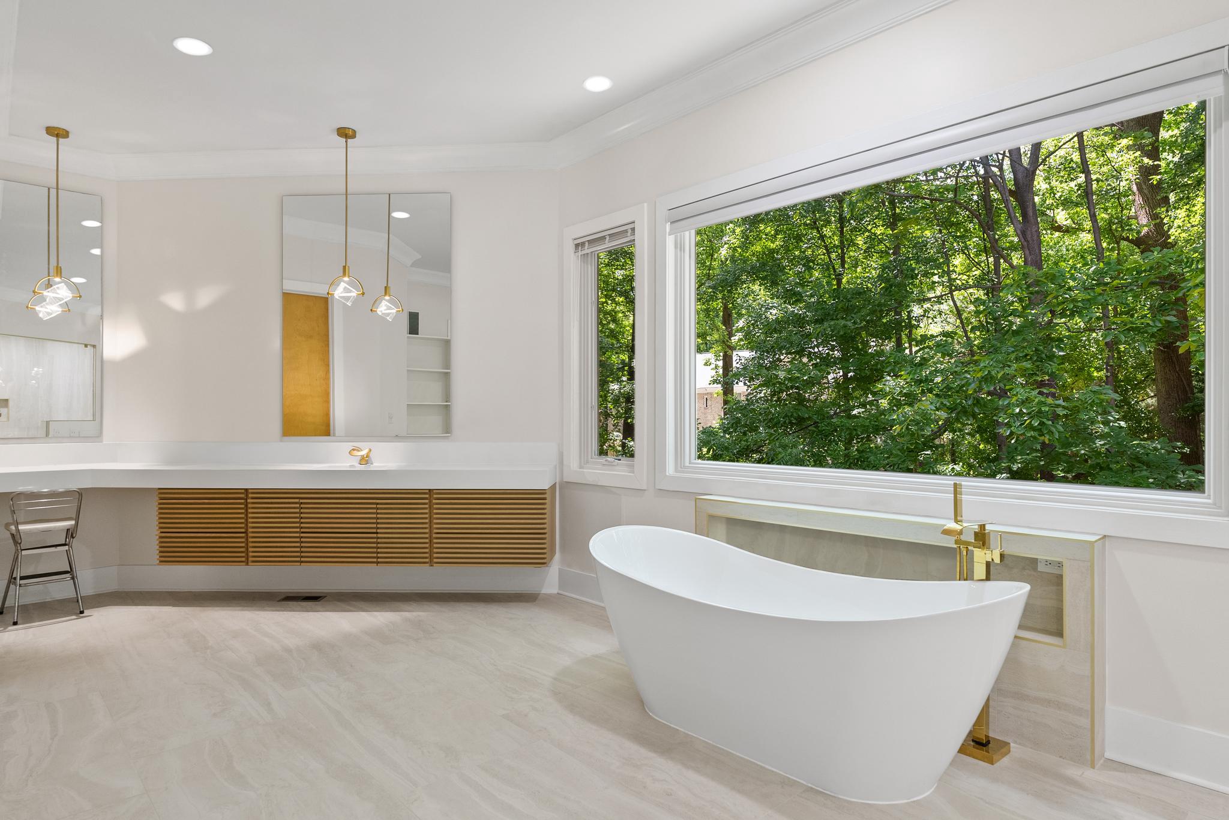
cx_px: 614
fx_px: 700
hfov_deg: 82.6
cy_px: 410
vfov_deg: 60.7
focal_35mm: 20
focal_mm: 20.5
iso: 800
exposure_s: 1/25
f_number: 5
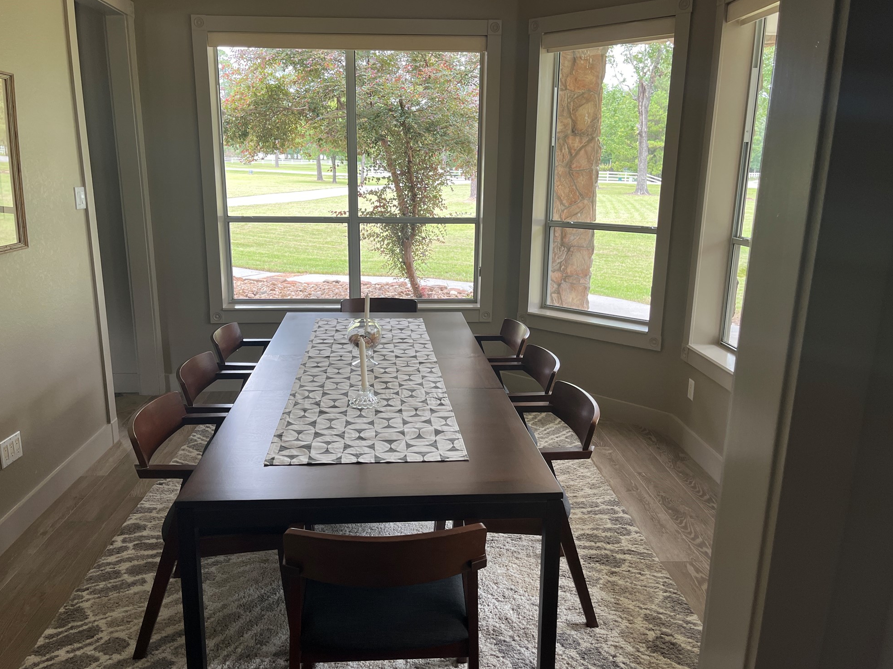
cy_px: 325
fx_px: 697
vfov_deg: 51.3
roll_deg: -0.9
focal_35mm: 27
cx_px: 432
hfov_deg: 65.3
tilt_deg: -12.3
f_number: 1.6
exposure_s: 1/121
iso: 64
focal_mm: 5.1
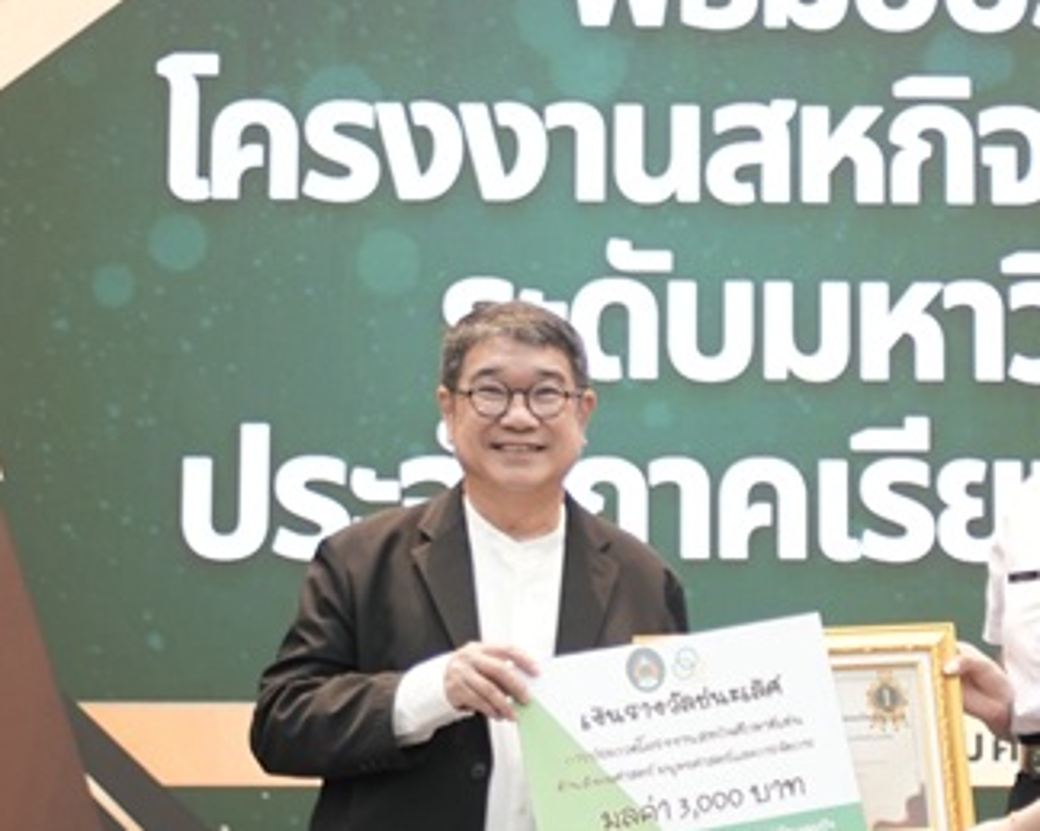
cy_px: 533
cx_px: 777
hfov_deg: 9.5
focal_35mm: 203
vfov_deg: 7.6
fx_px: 6246
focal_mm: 70
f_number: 2.8
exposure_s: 1/160
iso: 640
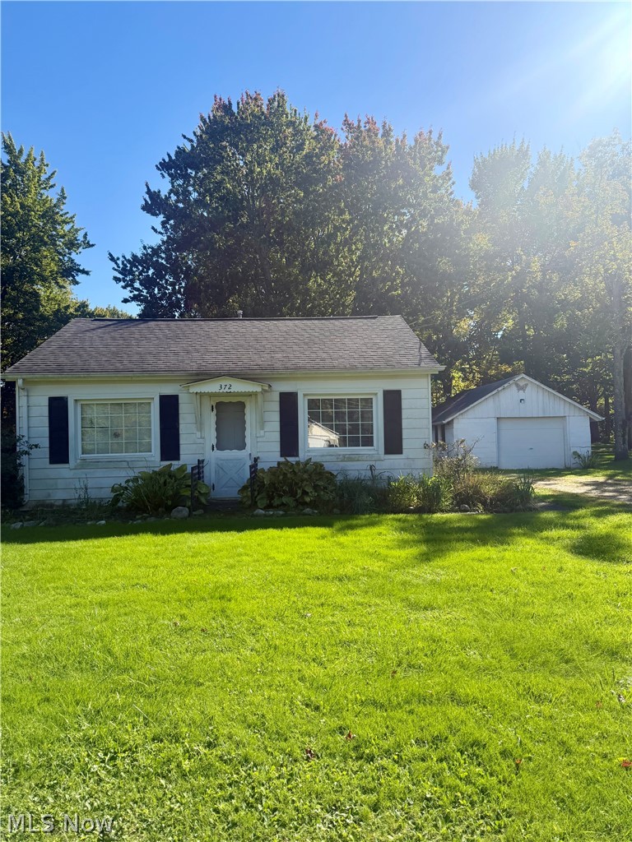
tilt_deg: +2.4
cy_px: 421
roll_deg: +1.8
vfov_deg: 71.6
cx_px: 316
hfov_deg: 56.8
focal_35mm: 24
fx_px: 584
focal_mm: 6.76
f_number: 1.78
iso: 100
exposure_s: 1/3425
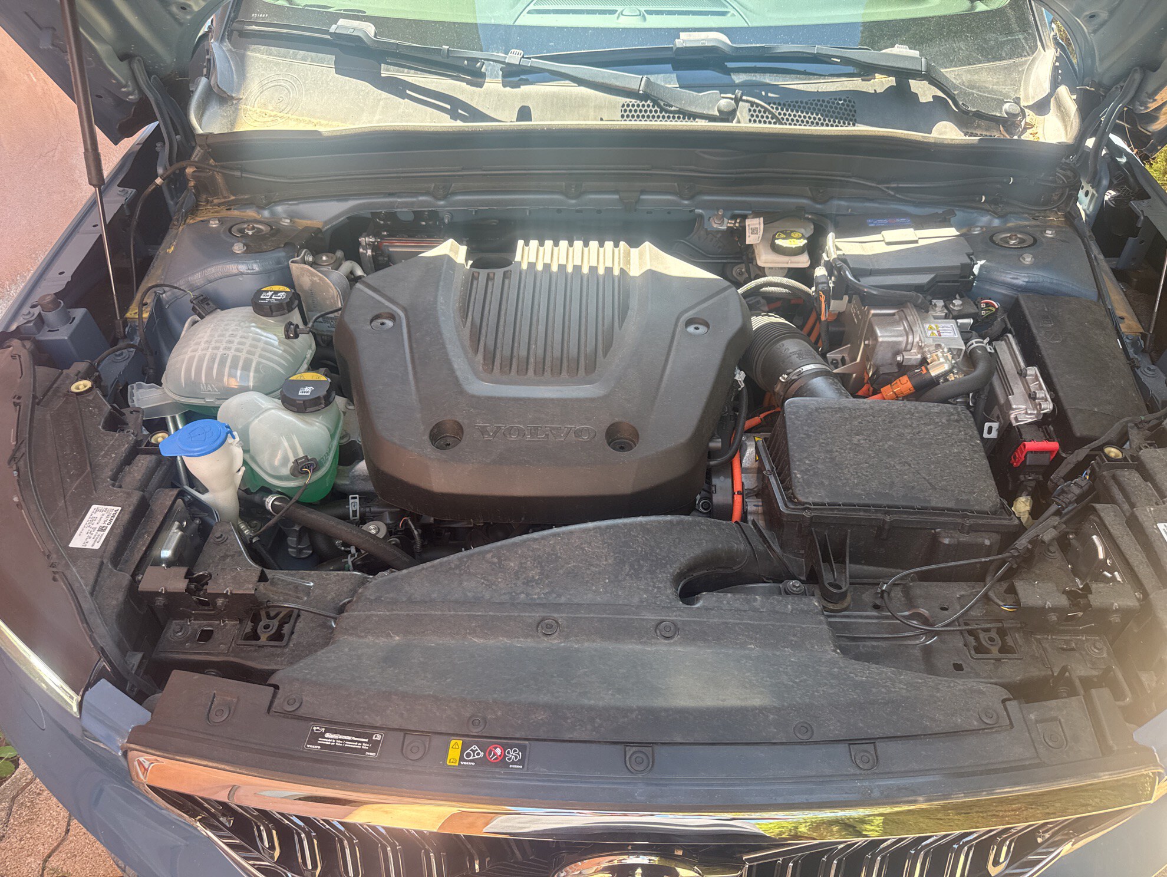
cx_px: 584
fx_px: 810
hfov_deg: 71.6
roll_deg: +1.6
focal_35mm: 24
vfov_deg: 56.9
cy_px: 438
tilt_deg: -41.4
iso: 80
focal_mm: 6.76
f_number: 1.78
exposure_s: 1/165
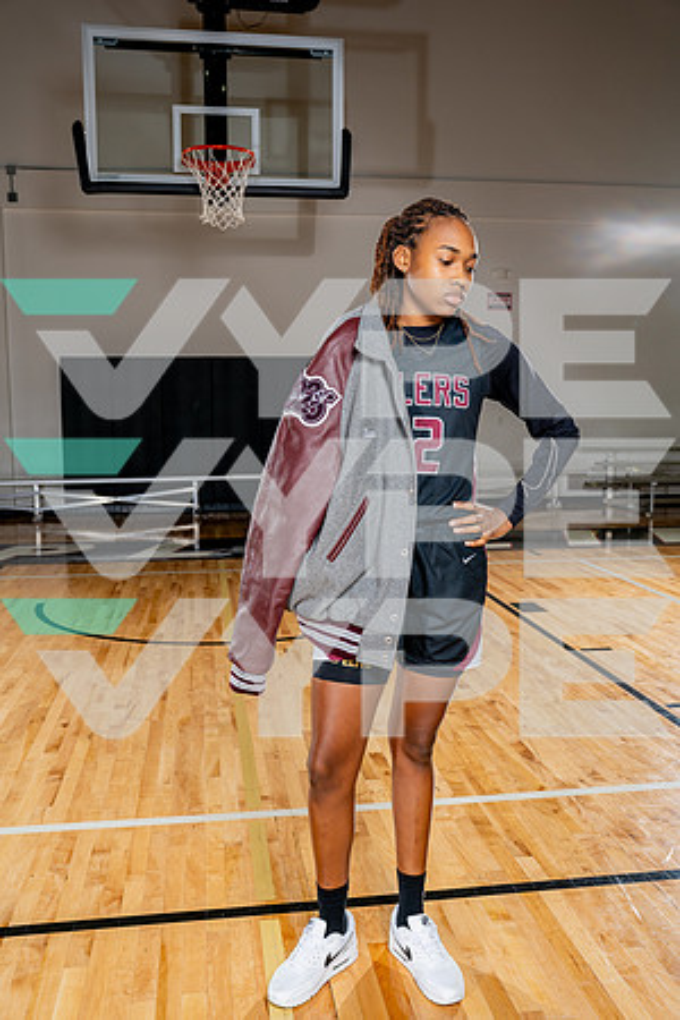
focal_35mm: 33
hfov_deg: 40.0
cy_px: 510
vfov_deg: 57.2
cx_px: 340
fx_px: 935
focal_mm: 33
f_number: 5.6
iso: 200
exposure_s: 1/250
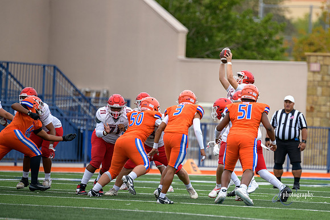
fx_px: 3898
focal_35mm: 425
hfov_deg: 4.8
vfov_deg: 3.2
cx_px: 234
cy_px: 127
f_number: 2.8
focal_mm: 300
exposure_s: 1/1000
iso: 140
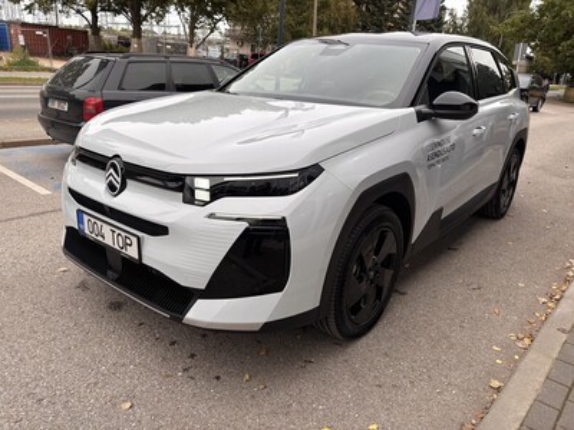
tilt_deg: -20.2
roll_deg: -4.3
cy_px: 215
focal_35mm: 26
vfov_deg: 53.1
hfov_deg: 67.3
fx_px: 431
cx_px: 287
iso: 50
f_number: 1.6
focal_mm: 5.96
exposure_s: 1/693
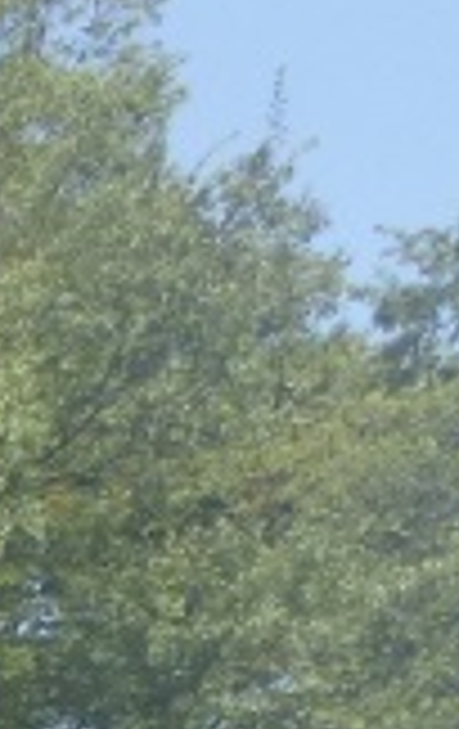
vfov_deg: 11.5
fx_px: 3325
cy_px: 1377
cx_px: -1436
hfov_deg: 6.3
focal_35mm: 167
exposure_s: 1/250
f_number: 3.9
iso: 100
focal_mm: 4.5
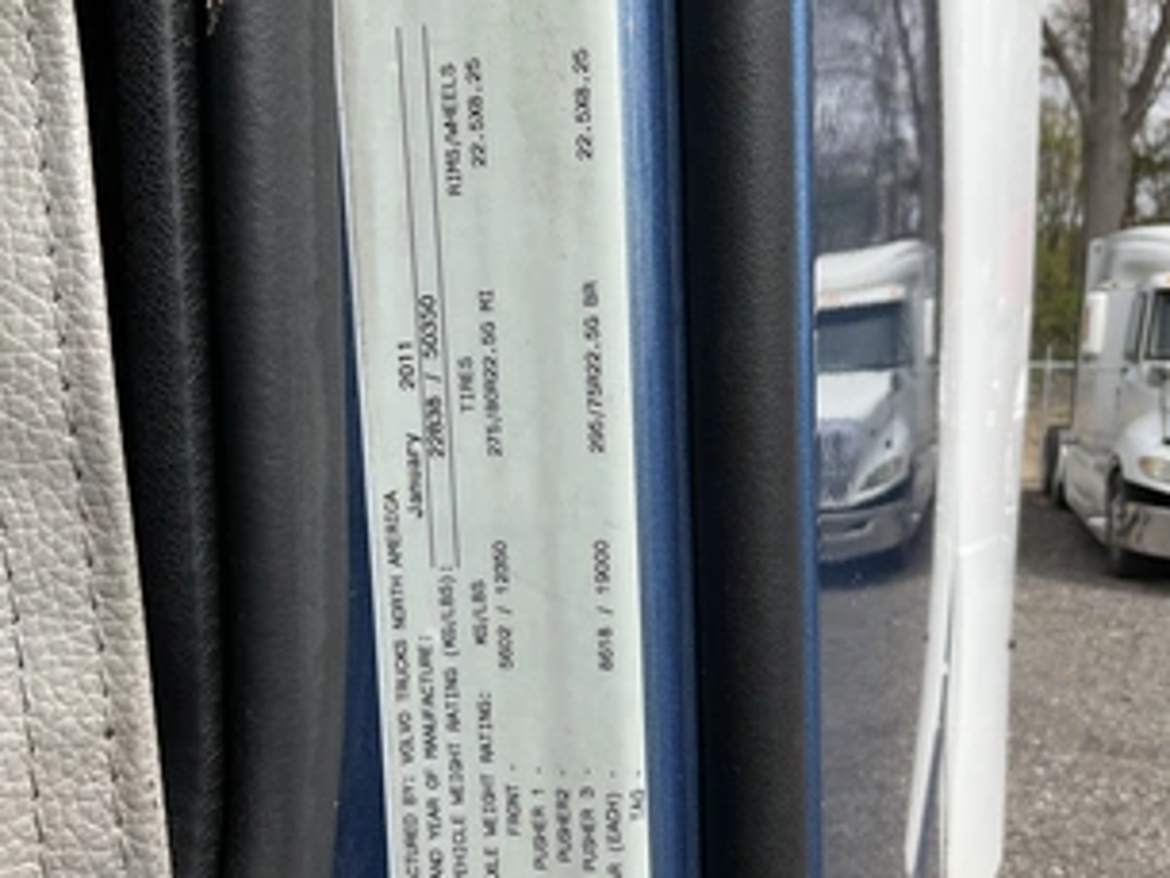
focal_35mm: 38
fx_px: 1285
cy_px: 525
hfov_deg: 49.0
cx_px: 598
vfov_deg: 37.6
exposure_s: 1/1377
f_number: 1.8
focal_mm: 3
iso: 25
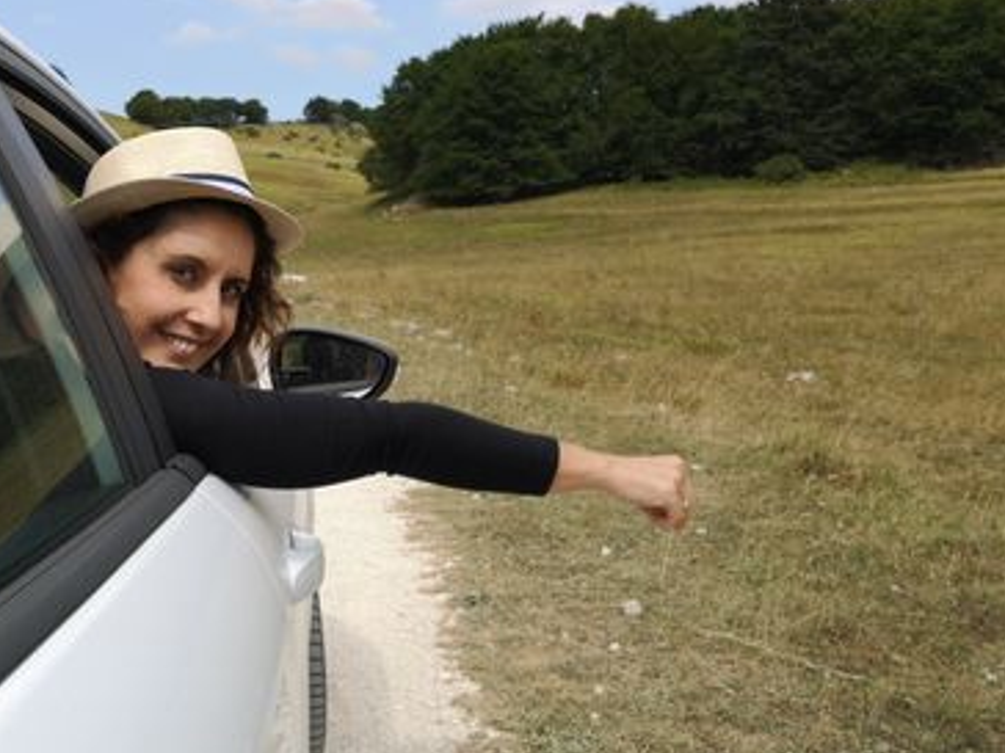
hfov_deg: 48.9
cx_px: 453
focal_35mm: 38
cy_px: 248
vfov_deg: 37.3
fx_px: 1103
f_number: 1.8
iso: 50
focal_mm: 5.58
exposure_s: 1/1346
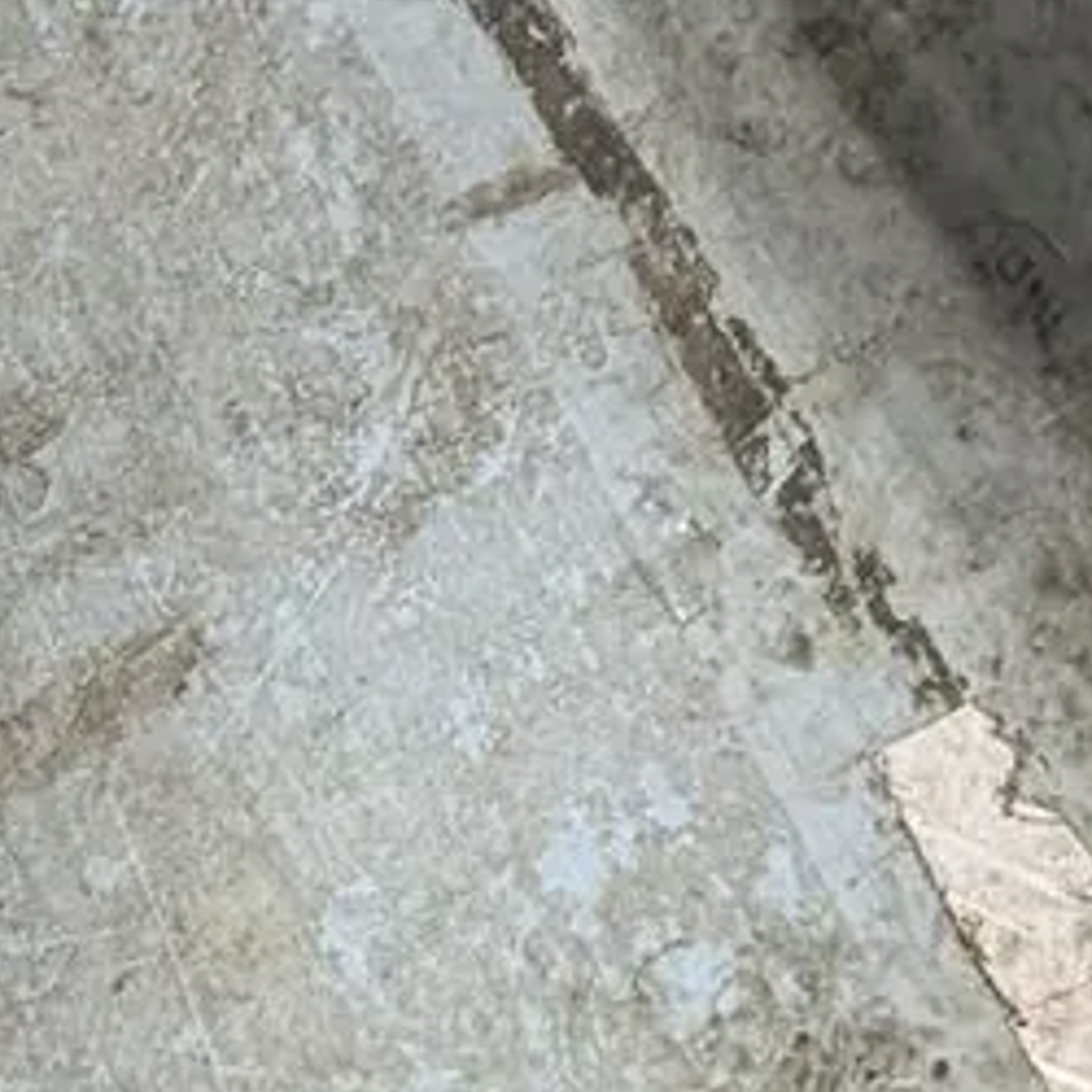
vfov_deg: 10.7
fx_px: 4354
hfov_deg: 14.2
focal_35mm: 122
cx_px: 839
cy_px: -2022
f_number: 1.68
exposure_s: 1/876
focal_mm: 6.9
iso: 1241
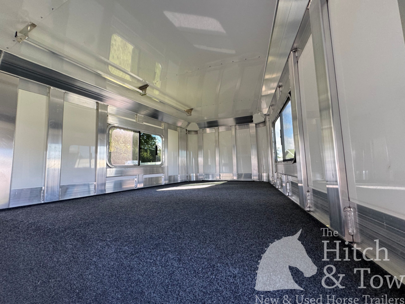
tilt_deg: +2.7
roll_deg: -0.2
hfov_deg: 102.1
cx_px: 202
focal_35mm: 14
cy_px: 152
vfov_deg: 85.7
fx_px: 164
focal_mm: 2.22
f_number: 2.2
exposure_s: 1/99
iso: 125
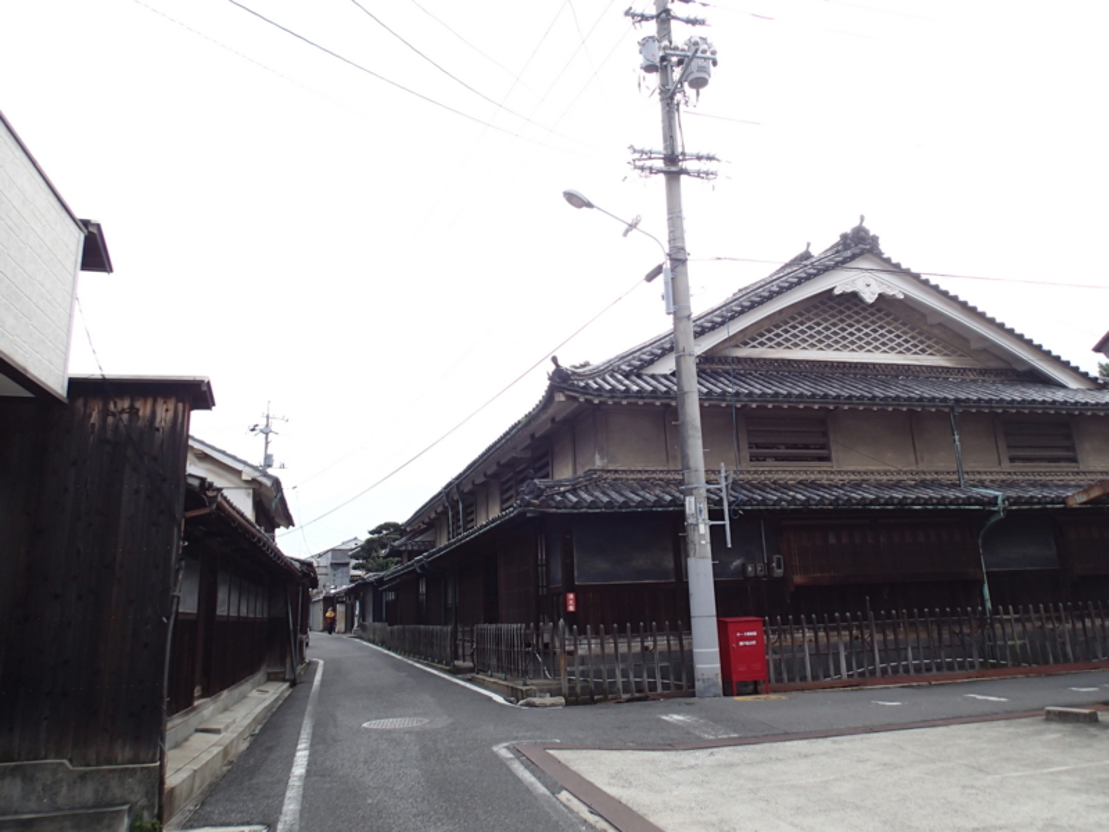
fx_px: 801
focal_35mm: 25
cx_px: 554
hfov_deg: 69.4
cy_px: 416
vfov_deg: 54.9
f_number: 2.8
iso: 100
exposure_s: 1/500
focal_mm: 4.5
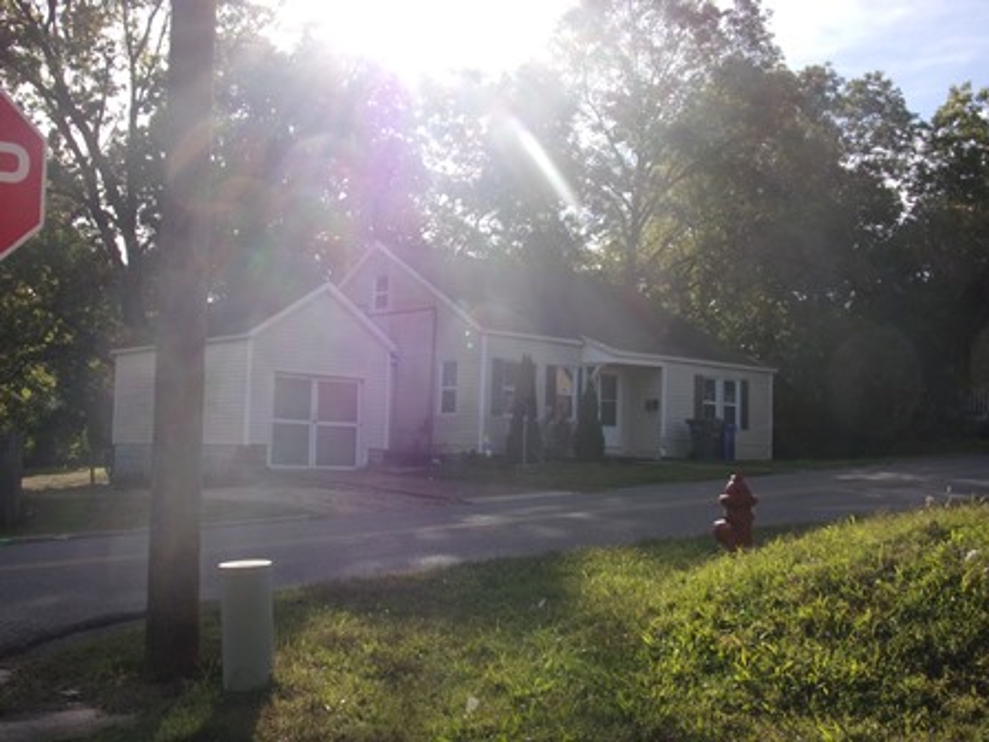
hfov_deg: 47.9
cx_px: 494
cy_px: 371
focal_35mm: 39
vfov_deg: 36.8
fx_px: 1114
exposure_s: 1/750
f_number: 3.9
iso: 80
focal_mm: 7
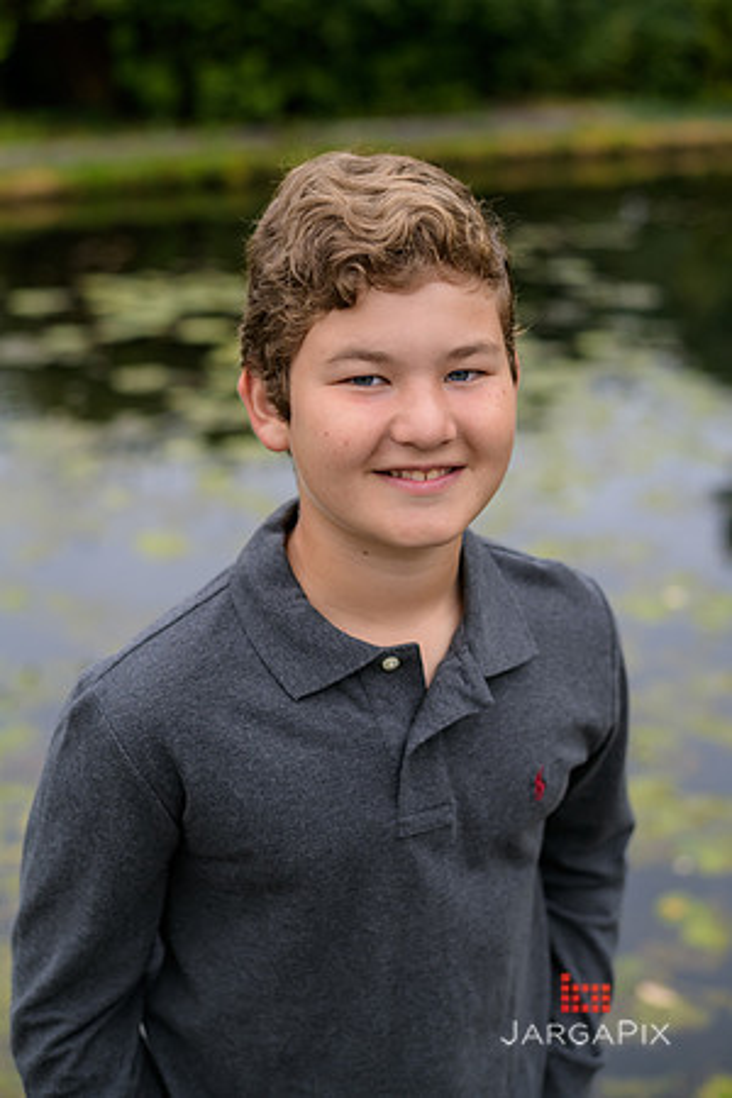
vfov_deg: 39.6
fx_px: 1525
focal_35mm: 50
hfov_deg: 27.0
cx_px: 366
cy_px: 549
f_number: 3.2
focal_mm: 50
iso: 200
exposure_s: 1/400
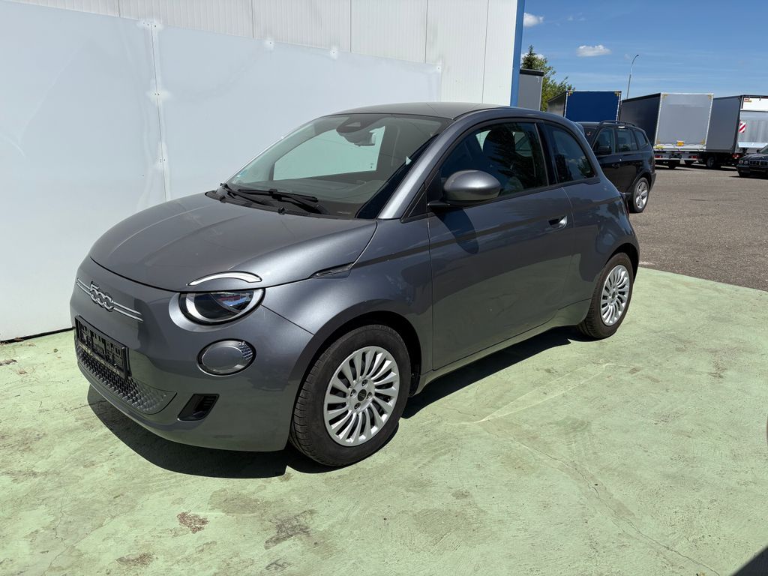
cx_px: 384
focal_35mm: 26
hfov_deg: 67.3
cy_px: 288
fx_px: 577
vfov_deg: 53.1
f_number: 1.6
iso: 50
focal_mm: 5.96
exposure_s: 1/6329
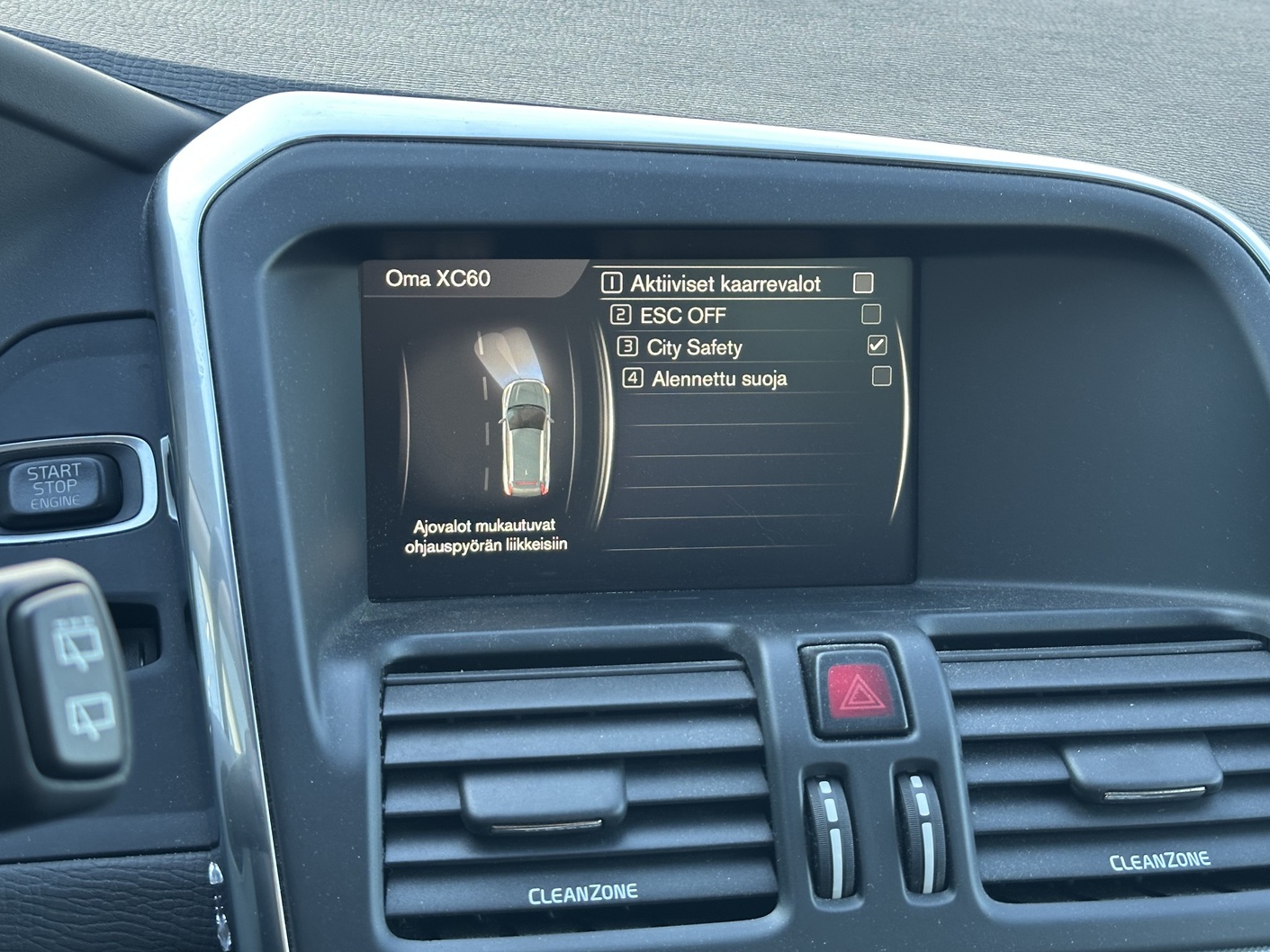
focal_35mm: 49
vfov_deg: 29.7
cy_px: 468
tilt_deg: -18.6
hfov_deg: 38.9
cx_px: 640
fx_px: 1798
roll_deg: -0.7
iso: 80
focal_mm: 6.86
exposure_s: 1/67
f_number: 1.78
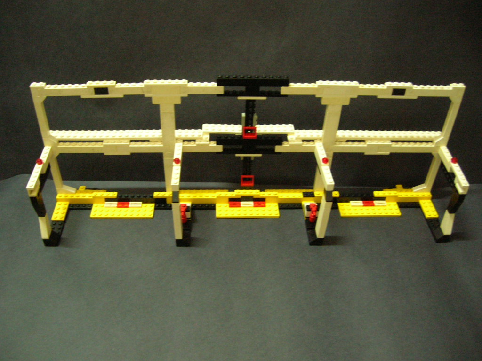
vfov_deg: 41.8
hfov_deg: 54.0
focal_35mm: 34
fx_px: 473
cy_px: 180
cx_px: 241
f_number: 2.9
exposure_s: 1/2.1
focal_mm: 5.7
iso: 200
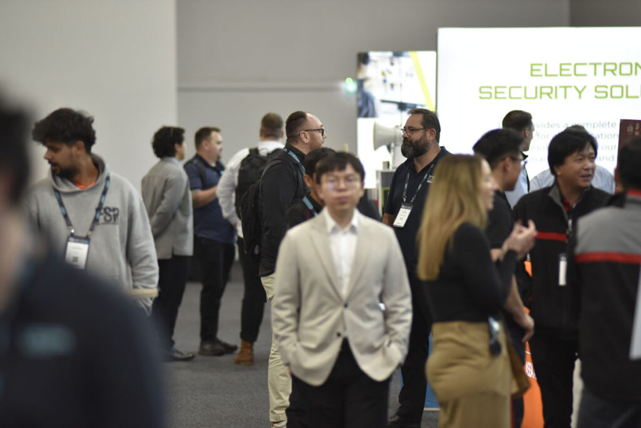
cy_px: 214
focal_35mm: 180
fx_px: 3207
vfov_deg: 7.6
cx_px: 320
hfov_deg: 11.4
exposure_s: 1/500
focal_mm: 180
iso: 2200
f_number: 2.8
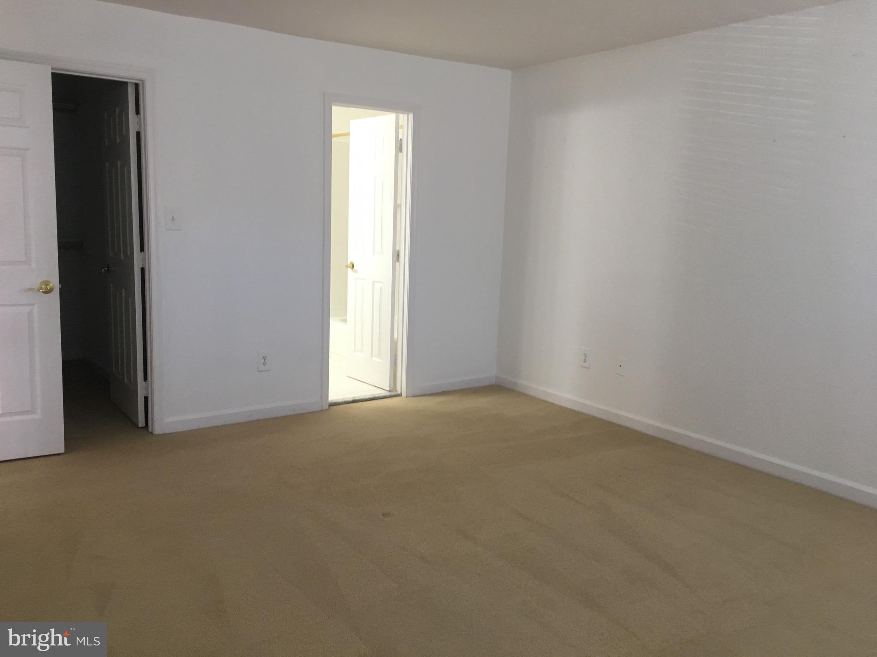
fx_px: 735
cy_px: 328
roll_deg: -2.3
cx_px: 438
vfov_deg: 48.2
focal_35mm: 29
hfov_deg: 61.7
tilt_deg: -7.8
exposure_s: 1/30
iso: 100
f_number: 2.2
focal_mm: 4.15
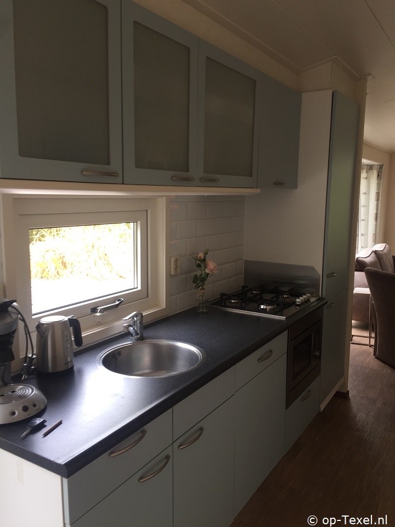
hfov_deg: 48.2
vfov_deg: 61.7
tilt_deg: -9.1
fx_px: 441
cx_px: 198
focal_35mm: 29
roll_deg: +0.3
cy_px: 264
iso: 32
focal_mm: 4.15
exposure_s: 1/50
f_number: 2.2
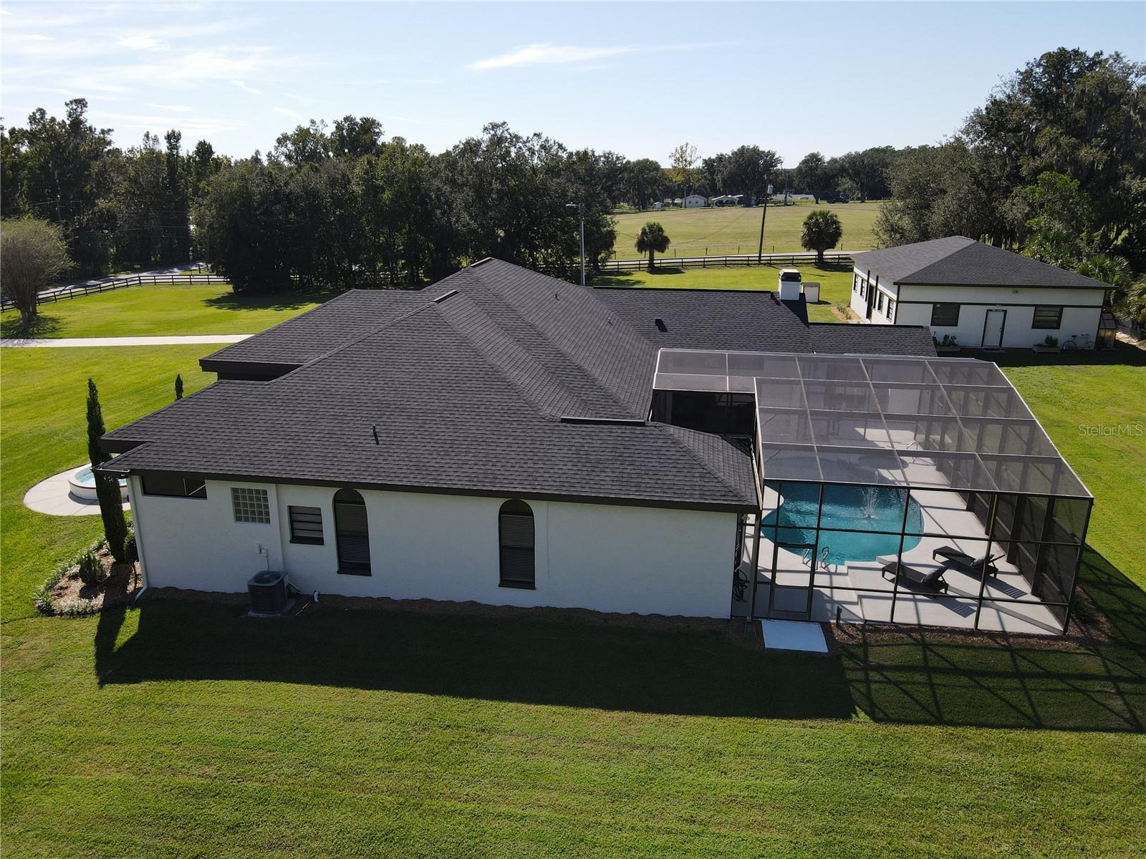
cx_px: 573
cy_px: 430
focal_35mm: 24
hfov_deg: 71.6
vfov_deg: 56.8
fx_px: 795
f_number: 2.8
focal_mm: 4.5
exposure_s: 1/640
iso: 100
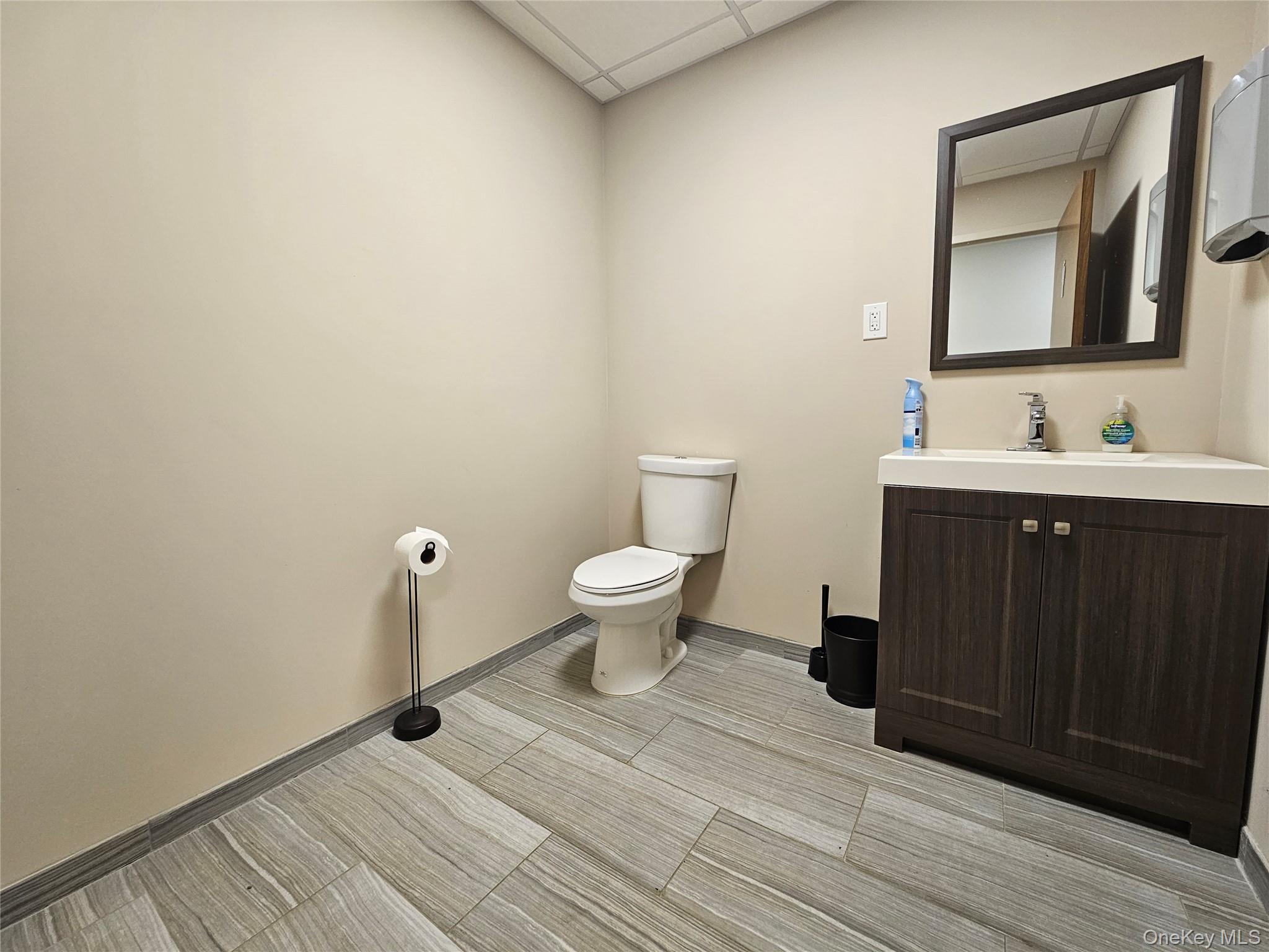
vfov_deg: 89.9
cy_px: 476
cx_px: 634
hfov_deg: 106.2
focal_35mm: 13
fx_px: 477
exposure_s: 1/50
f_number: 2.2
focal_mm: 2.2
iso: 125
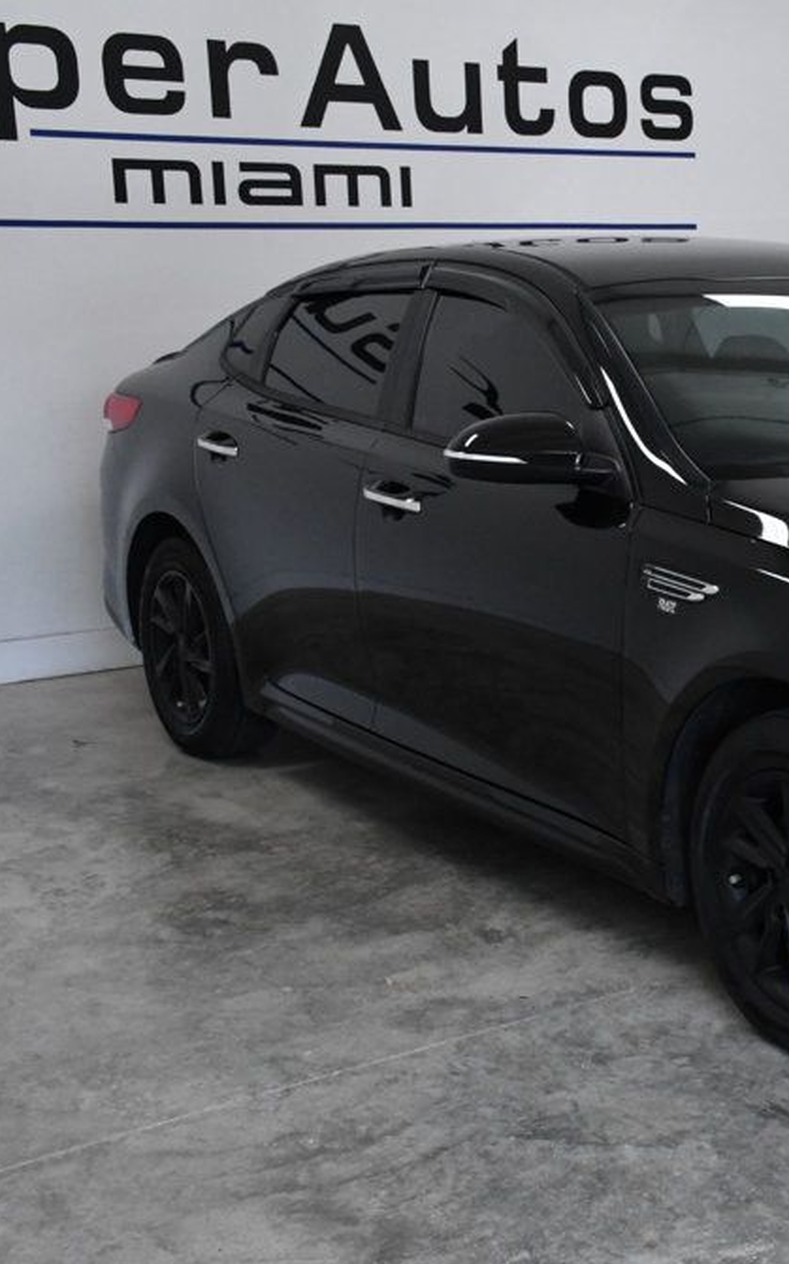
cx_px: 896
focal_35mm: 56
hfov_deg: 21.7
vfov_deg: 36.3
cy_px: 640
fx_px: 1928
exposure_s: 1/500
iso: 2500
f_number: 11
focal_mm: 24
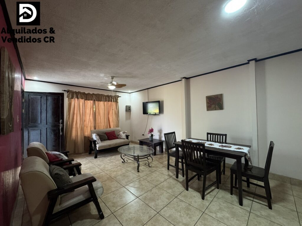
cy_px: 113
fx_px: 122
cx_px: 151
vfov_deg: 85.7
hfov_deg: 102.1
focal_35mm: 14
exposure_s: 1/60
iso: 250
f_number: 2.2
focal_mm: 2.22
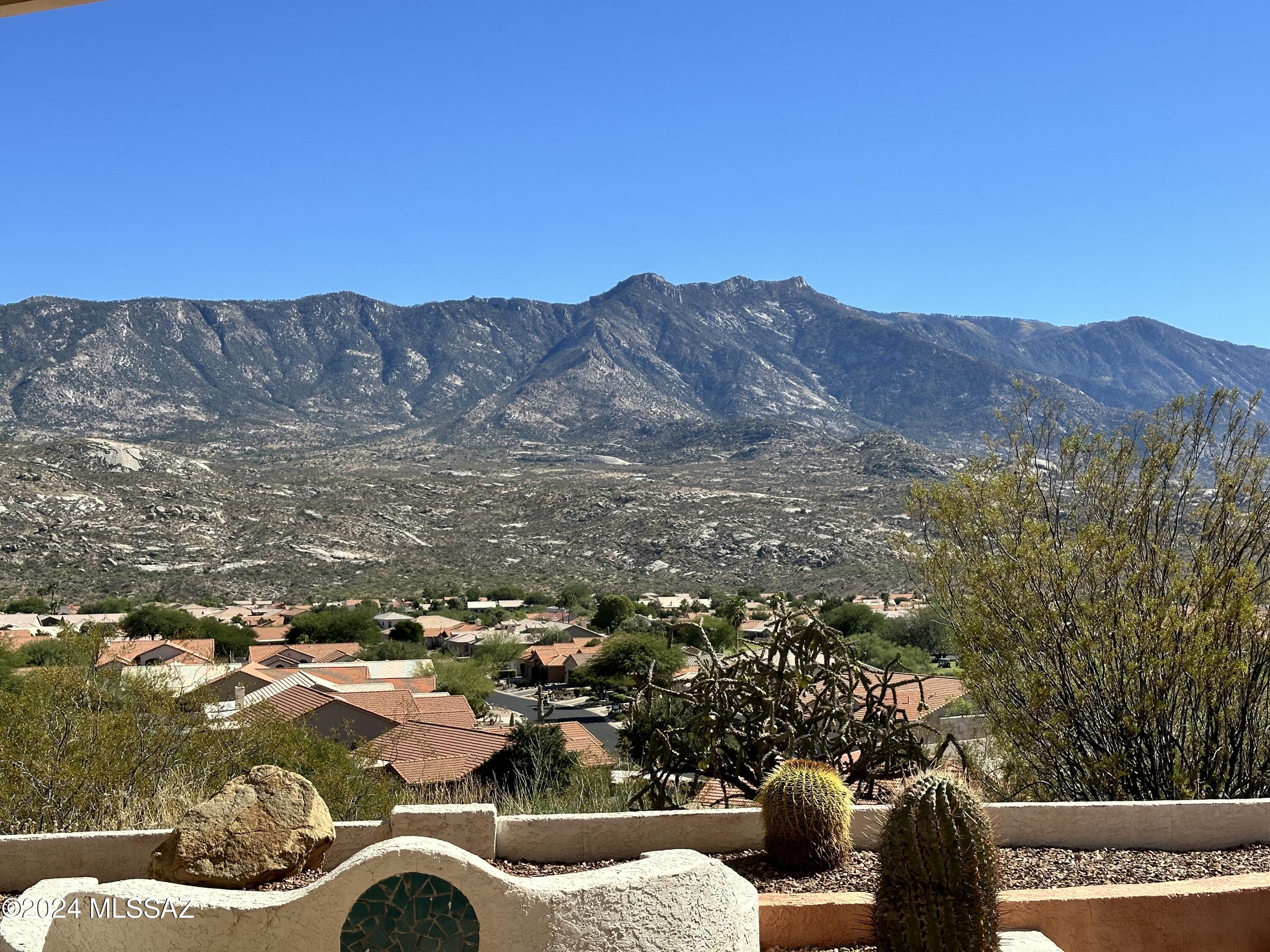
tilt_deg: +2.3
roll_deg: -0.3
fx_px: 1761
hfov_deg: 39.7
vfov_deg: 30.3
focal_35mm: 48
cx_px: 635
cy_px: 476
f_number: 1.78
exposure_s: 1/3731
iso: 64
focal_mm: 6.86
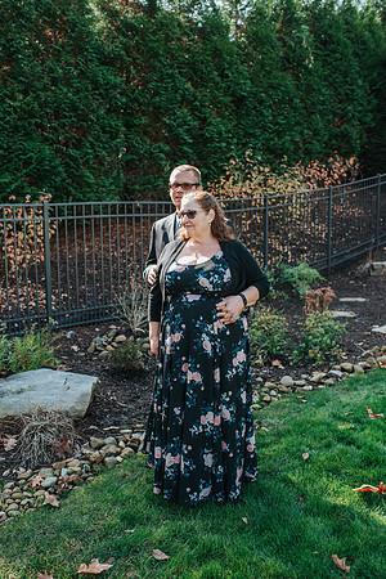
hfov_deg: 37.9
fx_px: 563
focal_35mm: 35
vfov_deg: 54.4
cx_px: 193
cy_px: 290
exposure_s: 1/1250
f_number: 3.5
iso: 1000
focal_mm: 35
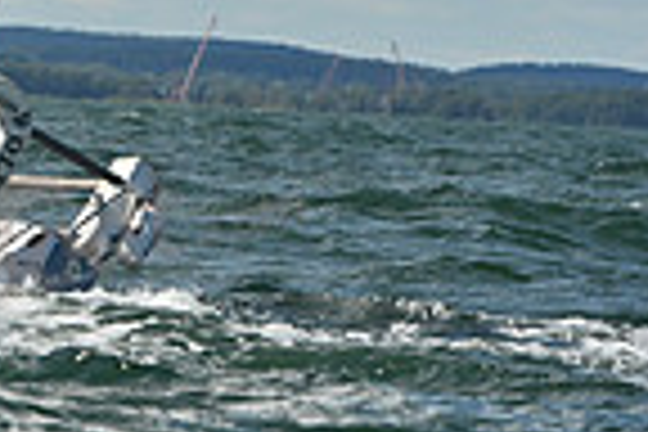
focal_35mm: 625
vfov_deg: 2.2
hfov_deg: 3.3
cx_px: -558
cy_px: -358
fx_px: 11249
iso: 320
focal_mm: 155
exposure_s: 1/4000
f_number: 6.3
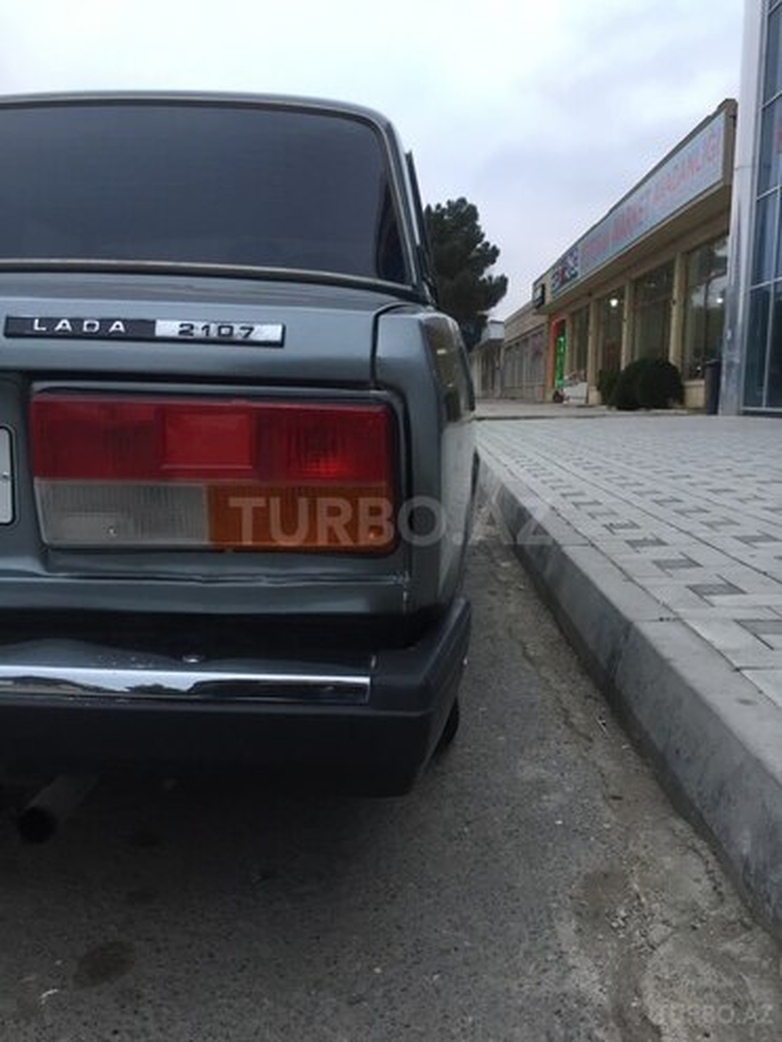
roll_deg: +0.1
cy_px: 521
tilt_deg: -7.7
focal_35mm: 29
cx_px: 391
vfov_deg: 61.7
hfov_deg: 48.2
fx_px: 874
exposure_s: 1/33
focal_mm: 4.15
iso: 32
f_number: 2.2
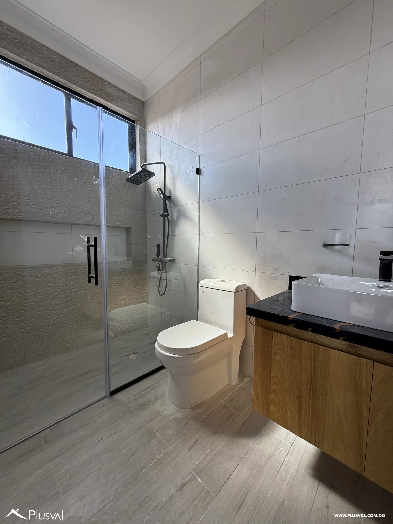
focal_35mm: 14
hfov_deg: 85.7
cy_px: 262
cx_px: 196
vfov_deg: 102.1
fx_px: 212
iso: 50
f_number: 2.2
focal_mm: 2.22
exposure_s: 1/163
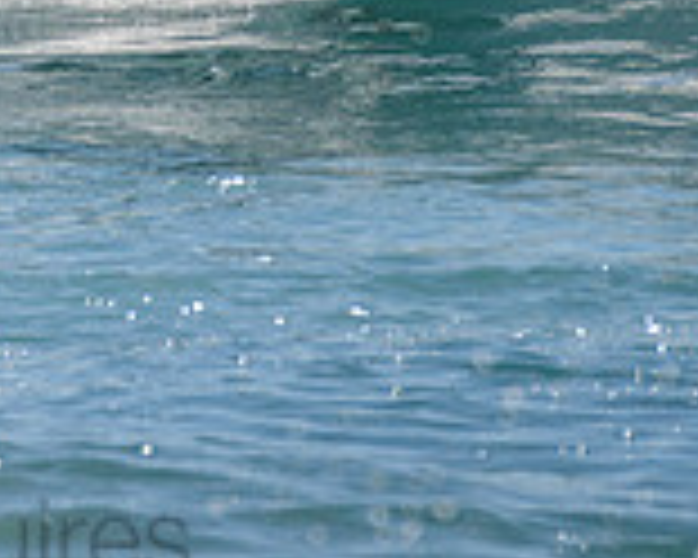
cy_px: -375
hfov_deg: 0.9
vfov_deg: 0.7
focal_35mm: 2148
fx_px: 44374
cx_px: 82
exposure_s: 1/2000
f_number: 5.6
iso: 110
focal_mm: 500
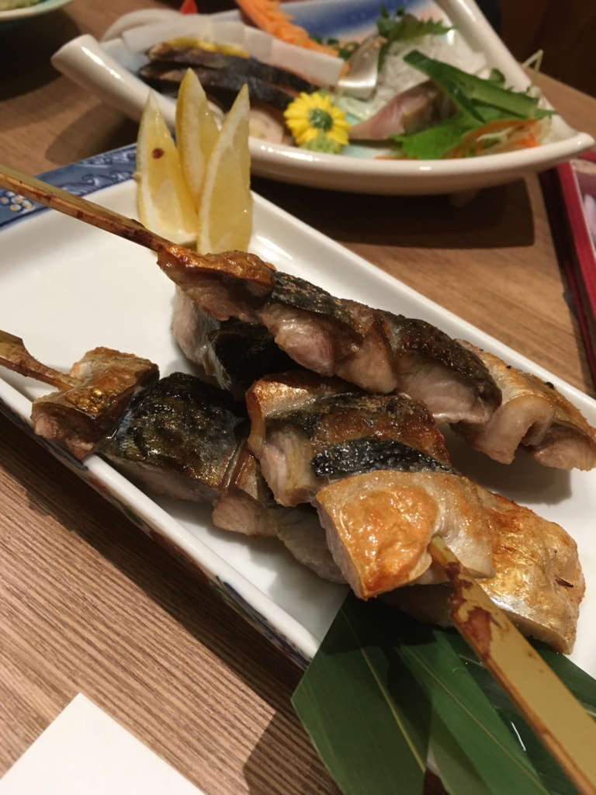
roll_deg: -18.0
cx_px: 298
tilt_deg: -44.5
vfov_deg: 61.7
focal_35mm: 29
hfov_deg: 48.2
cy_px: 398
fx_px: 666
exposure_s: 1/33
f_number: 2.2
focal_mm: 4.15
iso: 160
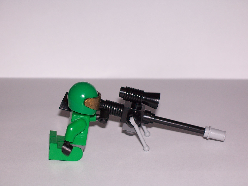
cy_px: 93
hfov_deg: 19.3
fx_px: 731
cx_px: 124
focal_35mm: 102
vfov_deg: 14.5
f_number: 4
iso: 80
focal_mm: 17.5
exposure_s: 1/125
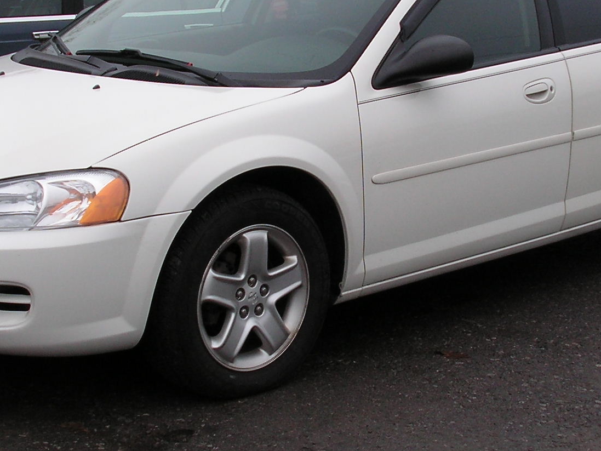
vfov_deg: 17.6
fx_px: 1459
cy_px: 189
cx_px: 333
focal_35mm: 84
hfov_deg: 23.3
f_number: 4.8
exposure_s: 1/100
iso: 50
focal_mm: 6
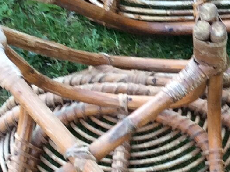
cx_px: 355
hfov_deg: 11.9
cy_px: 180
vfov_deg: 9.3
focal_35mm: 158
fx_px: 1048
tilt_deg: -51.7
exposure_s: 1/33
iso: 32
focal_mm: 3.3
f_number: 2.4
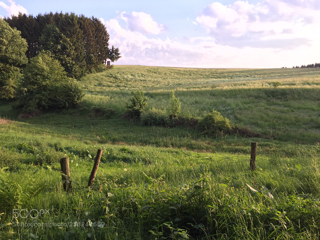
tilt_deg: -6.1
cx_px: 160
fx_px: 268
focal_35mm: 29
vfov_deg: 48.2
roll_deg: -1.0
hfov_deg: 61.7
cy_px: 120
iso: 32
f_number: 2.2
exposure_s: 1/170
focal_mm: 4.15
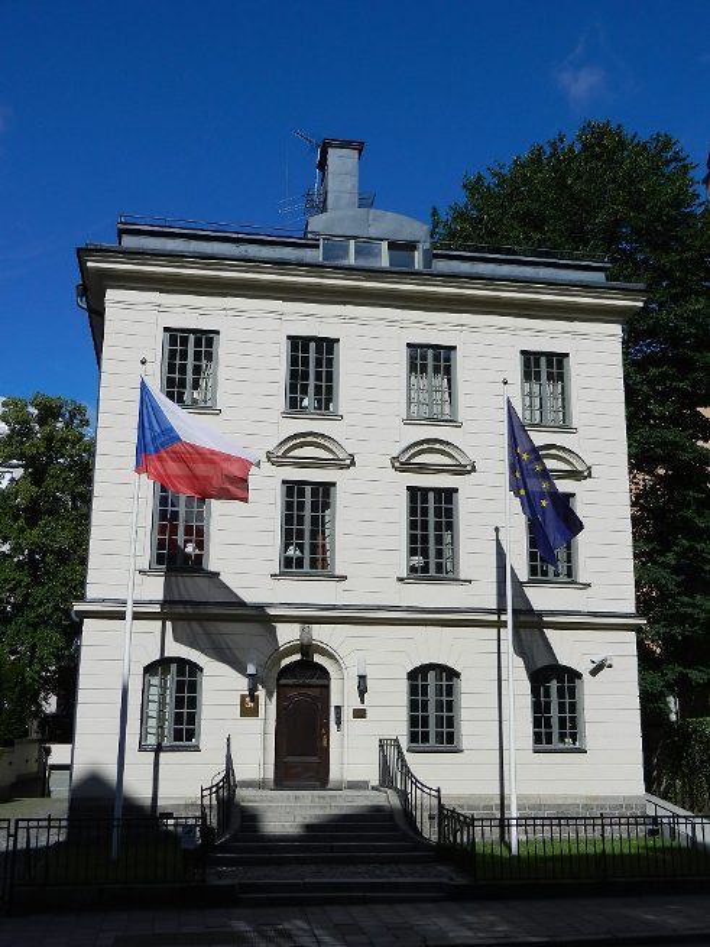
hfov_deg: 37.7
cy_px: 474
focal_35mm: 38
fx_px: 1040
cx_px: 355
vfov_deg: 49.0
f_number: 8
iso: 160
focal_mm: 6.9
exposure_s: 1/800
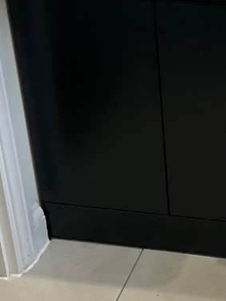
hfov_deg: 15.3
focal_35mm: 92
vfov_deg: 21.2
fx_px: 800
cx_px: 295
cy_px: 102
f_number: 1.8
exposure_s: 1/122
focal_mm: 3
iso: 32
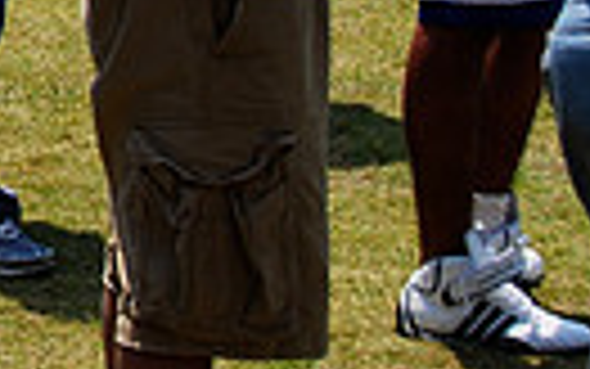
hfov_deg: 8.2
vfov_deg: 5.3
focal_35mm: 244
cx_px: -572
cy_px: -405
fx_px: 3925
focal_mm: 36
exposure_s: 1/250
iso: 100
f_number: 8
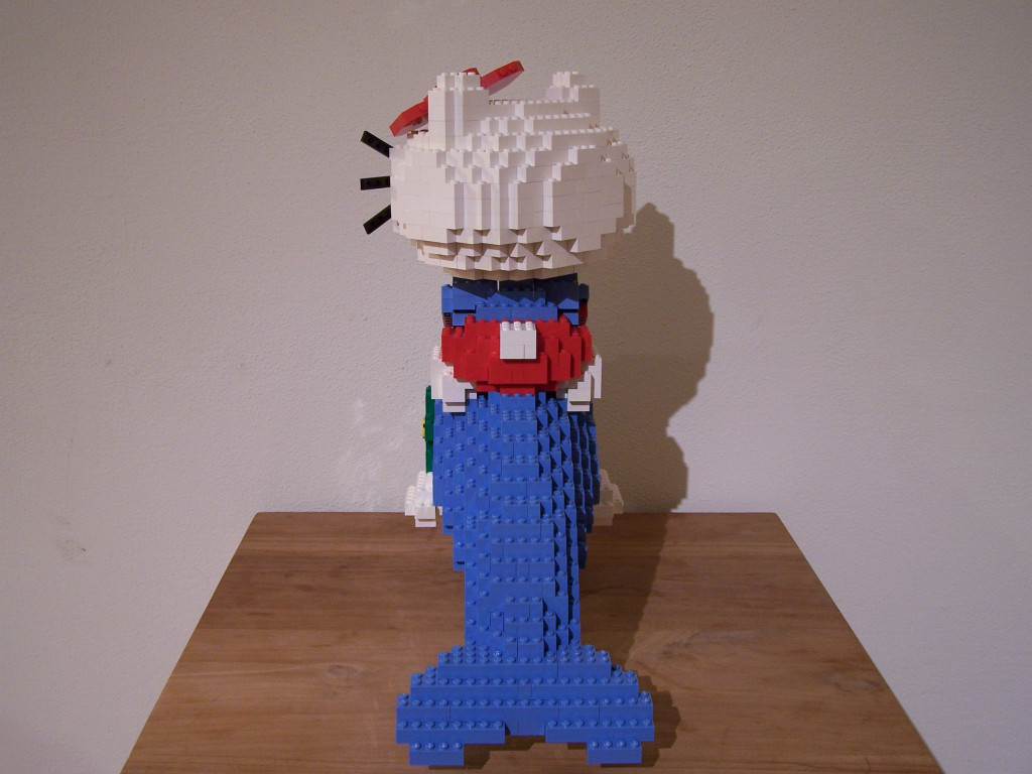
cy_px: 387
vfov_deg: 37.7
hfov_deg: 49.0
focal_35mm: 38
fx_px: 1133
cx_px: 516
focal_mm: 6.3
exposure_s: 1/2
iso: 80
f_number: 2.8
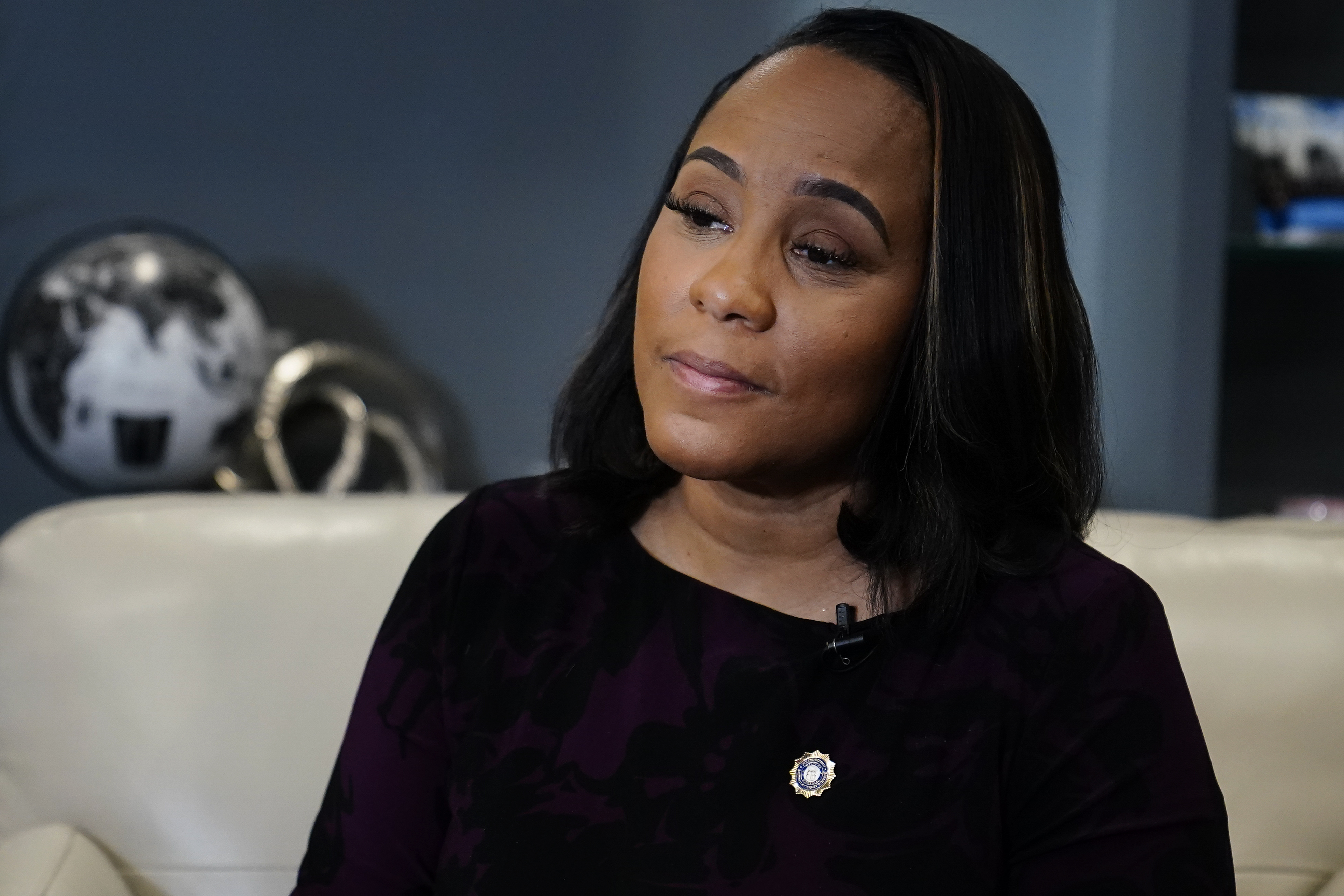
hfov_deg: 19.5
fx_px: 3920
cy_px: 448
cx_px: 672
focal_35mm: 105
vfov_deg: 13.0
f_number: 2.8
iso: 4000
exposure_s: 1/1600
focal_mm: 70
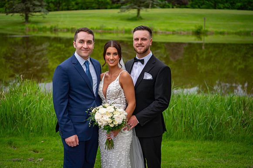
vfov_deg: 26.0
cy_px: 84
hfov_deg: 38.2
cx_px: 126
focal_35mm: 52
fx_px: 365
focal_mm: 52
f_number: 3.2
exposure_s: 1/3200
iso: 400
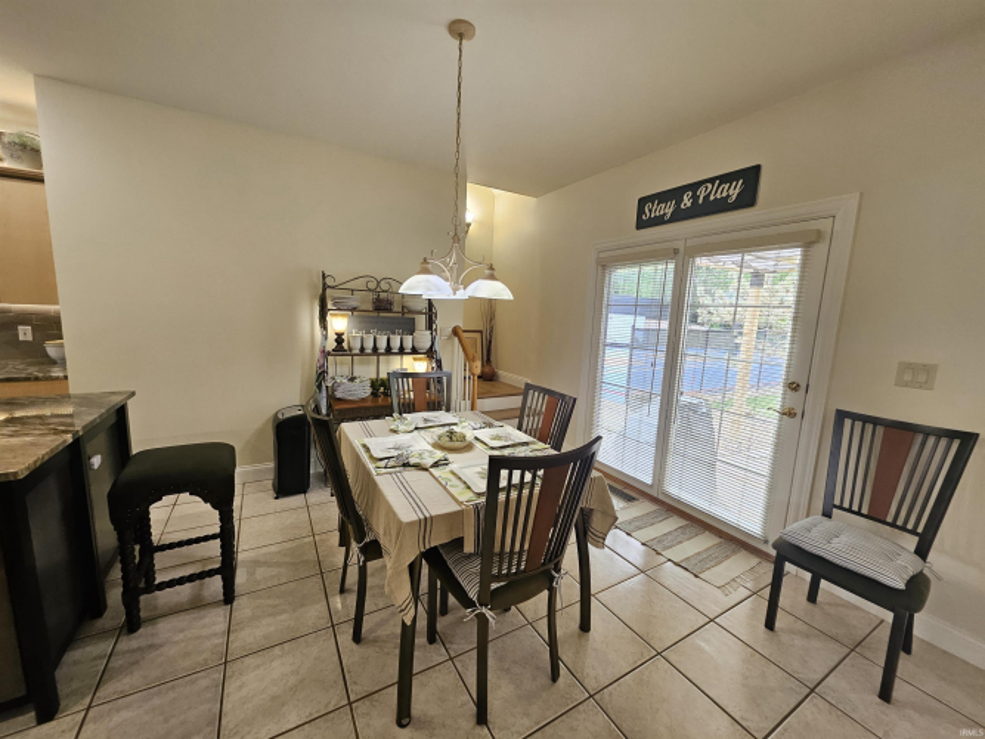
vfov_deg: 89.9
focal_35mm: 13
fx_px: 370
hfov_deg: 106.2
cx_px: 492
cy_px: 370
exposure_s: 1/60
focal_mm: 1.74
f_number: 2.2
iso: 125
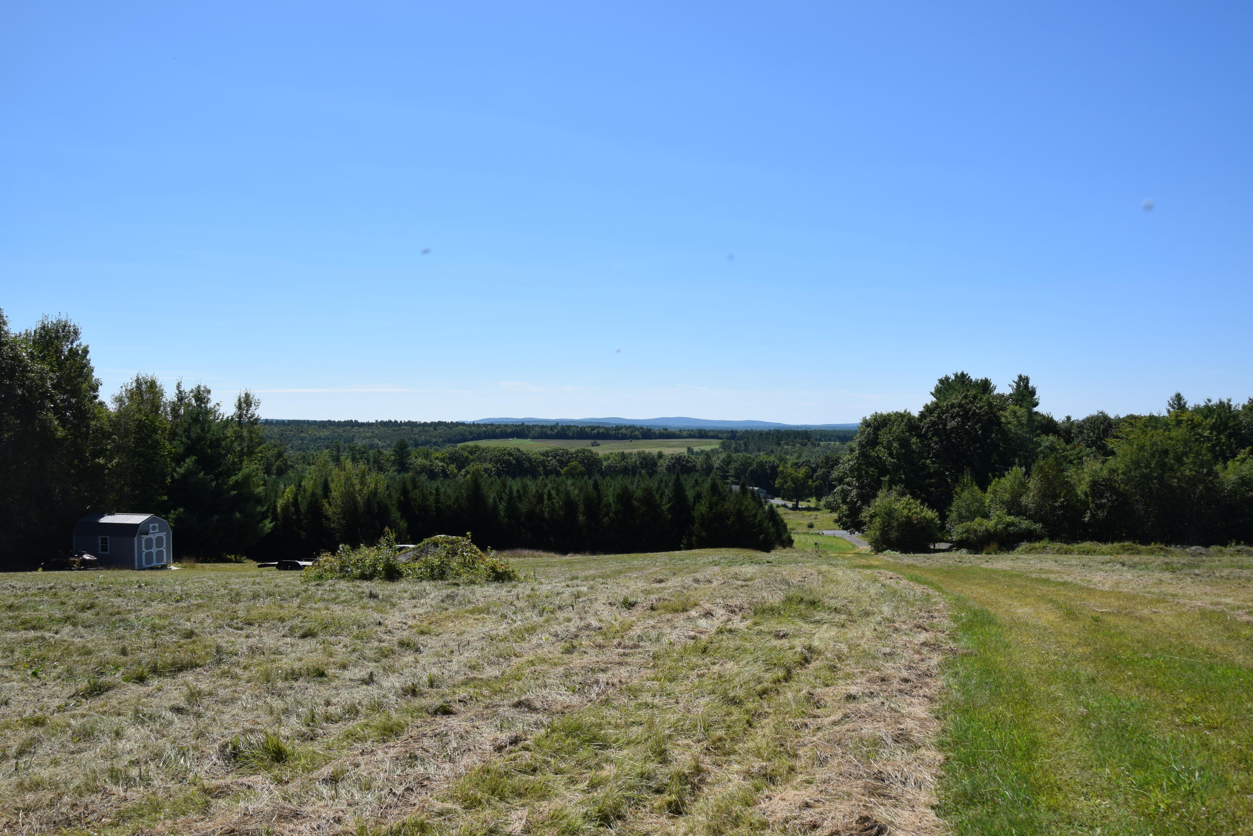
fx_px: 1044
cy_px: 418
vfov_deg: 43.6
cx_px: 626
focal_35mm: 30
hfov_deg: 61.9
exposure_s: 1/500
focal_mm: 20
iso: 200
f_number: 11
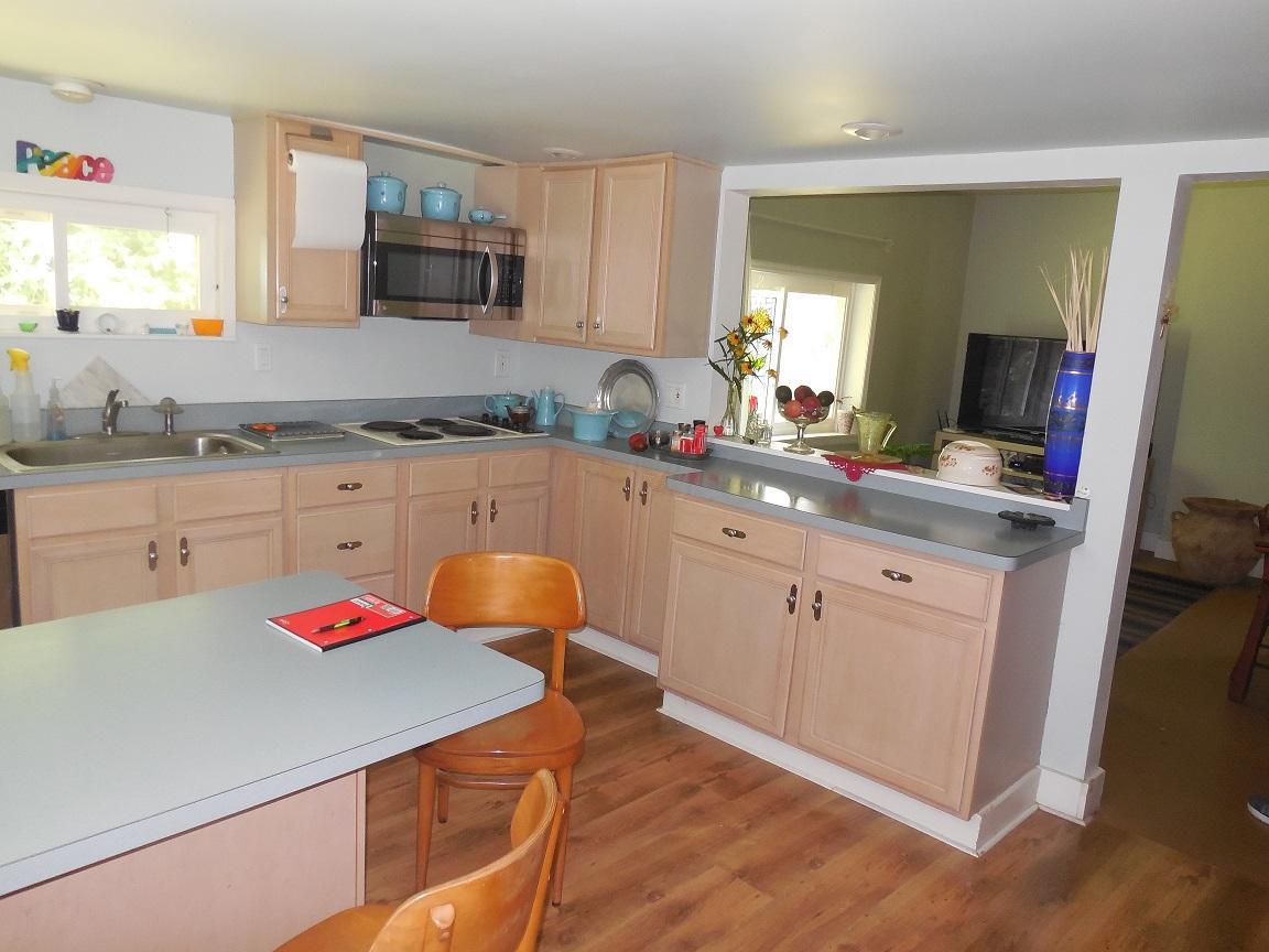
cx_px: 634
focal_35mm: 25
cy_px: 476
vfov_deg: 54.9
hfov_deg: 69.4
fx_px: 916
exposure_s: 1/25
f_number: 3.1
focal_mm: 4.5
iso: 360
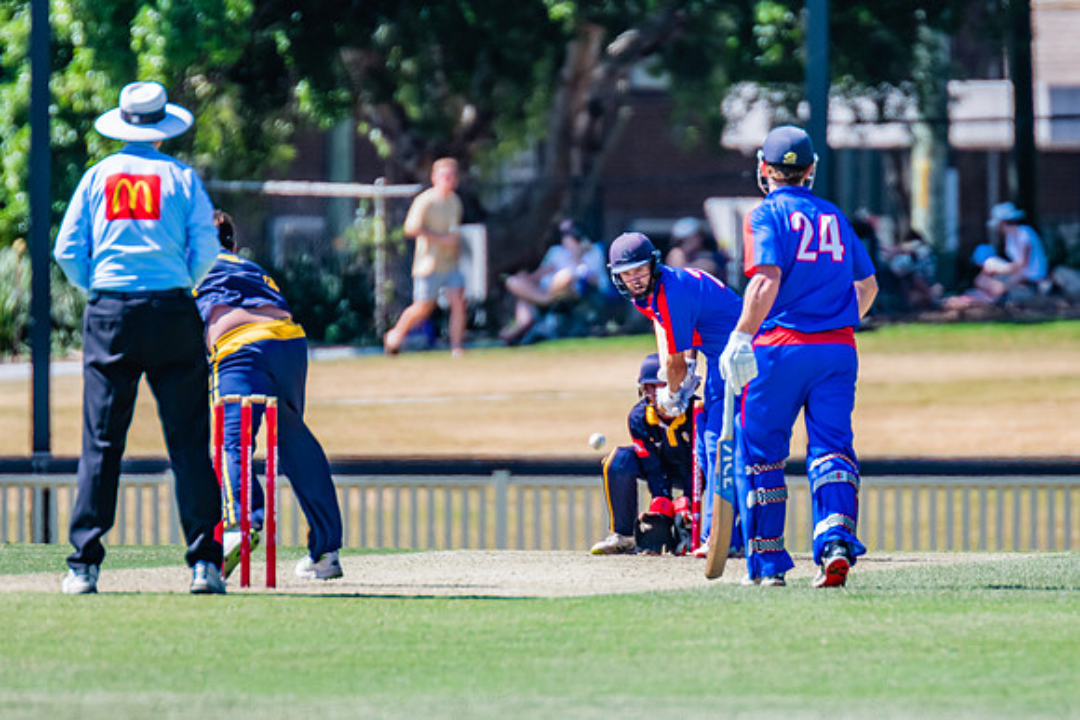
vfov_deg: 1.6
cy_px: 338
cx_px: 656
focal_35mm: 857
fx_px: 25716
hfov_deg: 2.4
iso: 640
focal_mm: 600
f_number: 6.3
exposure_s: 1/2000
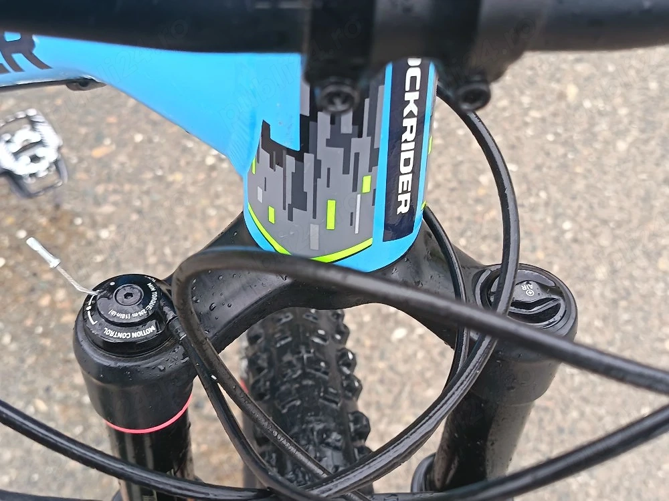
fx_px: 908
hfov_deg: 40.4
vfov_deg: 30.9
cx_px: 334
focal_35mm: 47
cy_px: 250
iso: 451
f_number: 1.75
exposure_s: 1/50
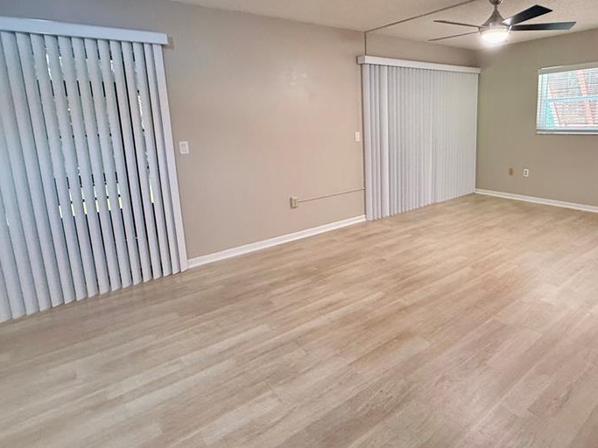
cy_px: 179
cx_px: 361
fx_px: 363
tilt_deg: -9.5
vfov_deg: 62.9
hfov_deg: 78.0
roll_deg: +1.5
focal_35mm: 21
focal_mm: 2.22
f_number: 2.2
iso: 320
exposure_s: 1/60
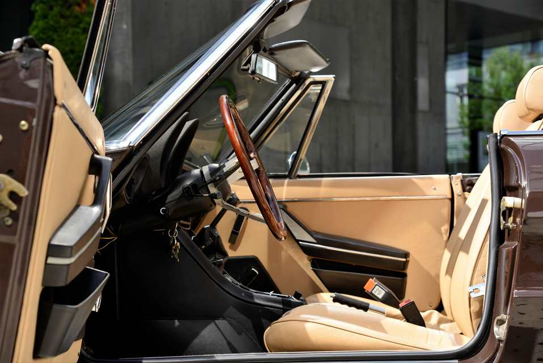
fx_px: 1177
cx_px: 272
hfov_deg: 26.0
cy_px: 182
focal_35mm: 78
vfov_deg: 17.5
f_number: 8
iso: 125
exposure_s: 1/125
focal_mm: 78
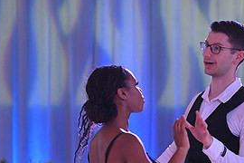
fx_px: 2115
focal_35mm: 312
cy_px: 237
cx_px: 147
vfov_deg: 4.4
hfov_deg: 6.6
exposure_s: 1/250
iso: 1600
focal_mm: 145
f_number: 5.6
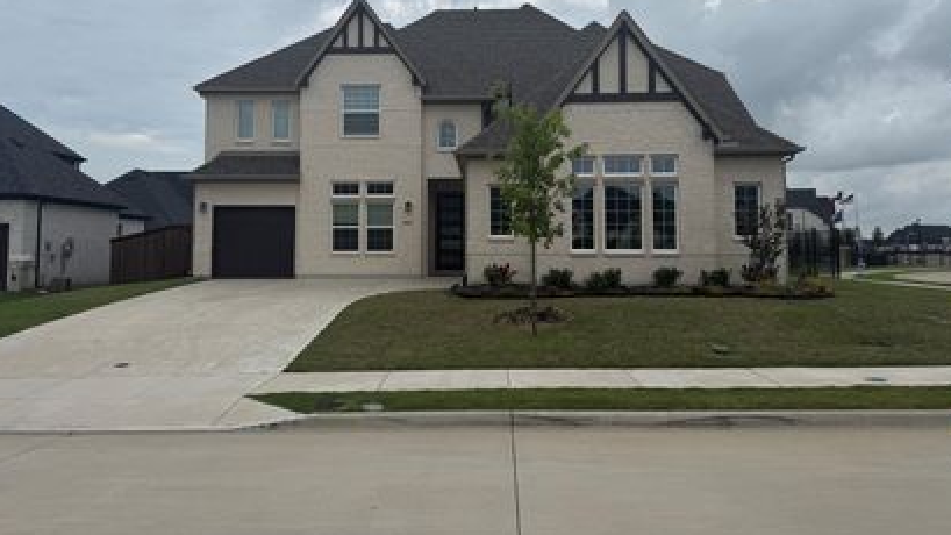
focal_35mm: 32
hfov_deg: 61.0
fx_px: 807
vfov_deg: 36.5
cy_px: 201
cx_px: 449
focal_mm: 6.76
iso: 80
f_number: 1.78
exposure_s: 1/7353
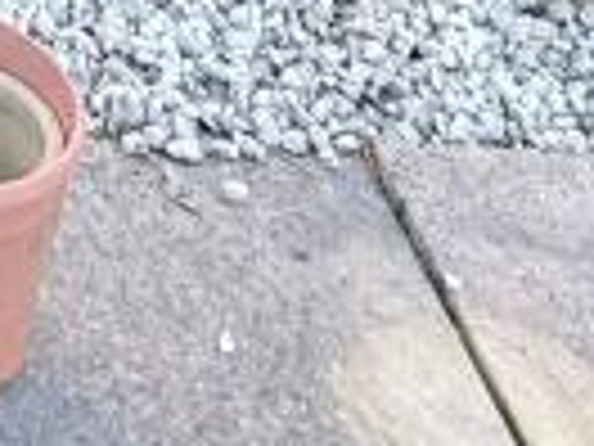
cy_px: -1176
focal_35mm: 109
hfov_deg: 15.9
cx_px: -410
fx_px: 1870
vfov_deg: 8.8
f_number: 2.2
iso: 50
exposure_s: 1/194
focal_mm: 2.22
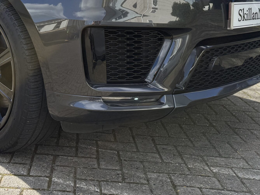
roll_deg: -1.3
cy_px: 16
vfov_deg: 30.0
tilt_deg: -1.7
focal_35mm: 46
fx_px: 346
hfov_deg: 39.8
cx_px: 56
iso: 100
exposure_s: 1/2169
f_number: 1.78
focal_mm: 6.76
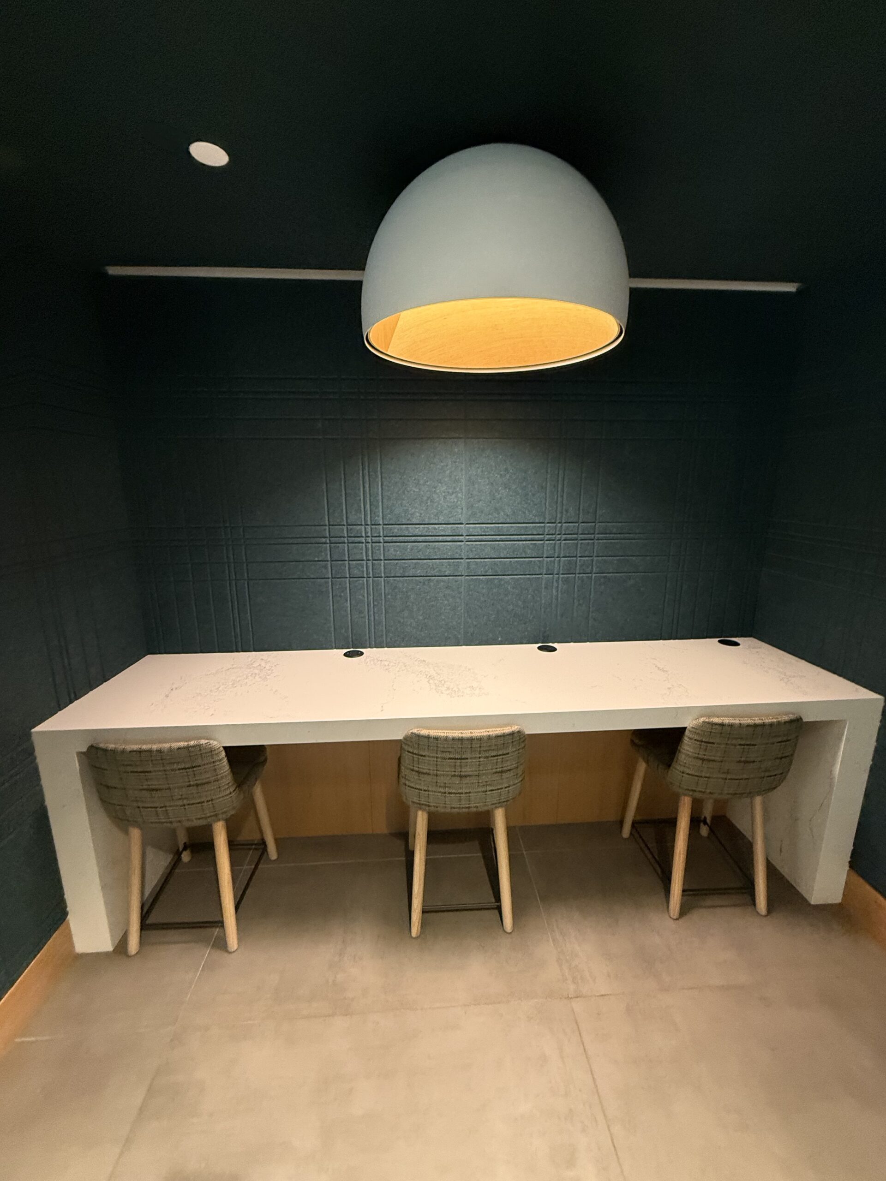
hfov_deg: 85.7
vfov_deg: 102.1
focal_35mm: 14
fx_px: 478
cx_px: 443
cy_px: 590
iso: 400
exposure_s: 1/60
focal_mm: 2.22
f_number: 2.2
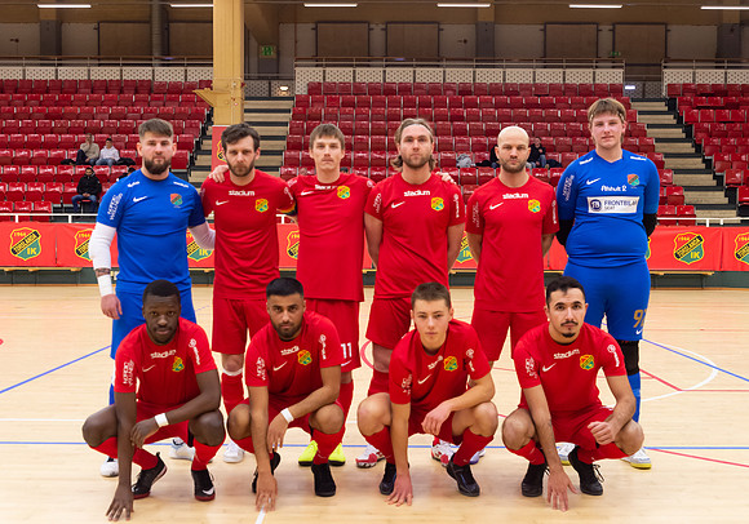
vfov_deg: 30.7
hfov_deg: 42.8
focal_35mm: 45
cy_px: 286
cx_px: 380
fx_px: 955
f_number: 4
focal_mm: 40
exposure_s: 1/250
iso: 1600
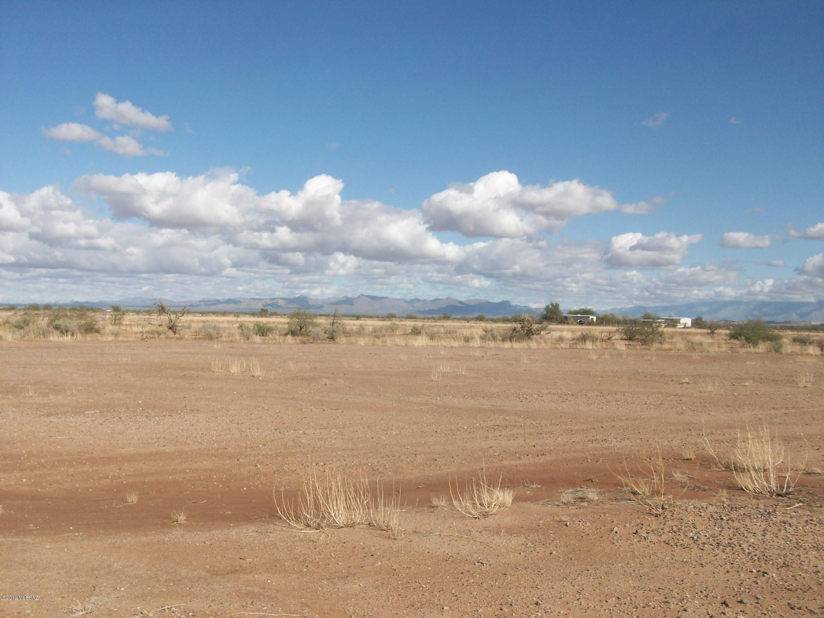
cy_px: 309
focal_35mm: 34
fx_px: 809
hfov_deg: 54.0
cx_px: 412
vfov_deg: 41.8
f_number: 5.5
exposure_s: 1/501
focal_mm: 5.7
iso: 64
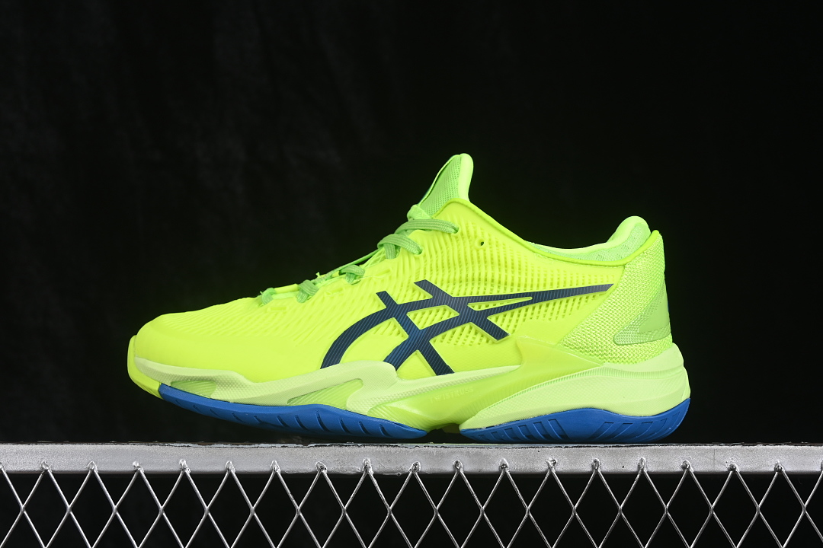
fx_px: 1714
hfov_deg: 27.0
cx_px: 412
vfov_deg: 18.2
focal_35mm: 75
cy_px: 274
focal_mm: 50
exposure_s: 1/80
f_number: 8
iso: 160
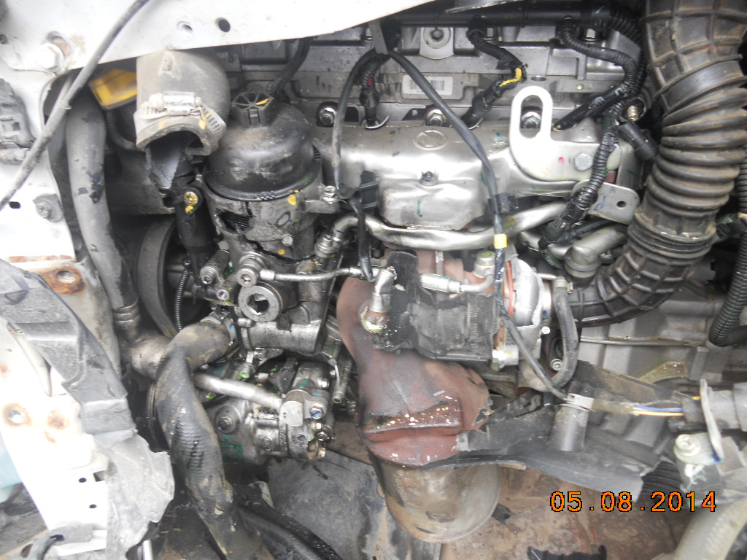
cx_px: 374
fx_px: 583
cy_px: 280
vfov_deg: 51.4
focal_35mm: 27
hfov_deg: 65.3
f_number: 3.2
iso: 80
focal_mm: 4.9
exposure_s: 1/30
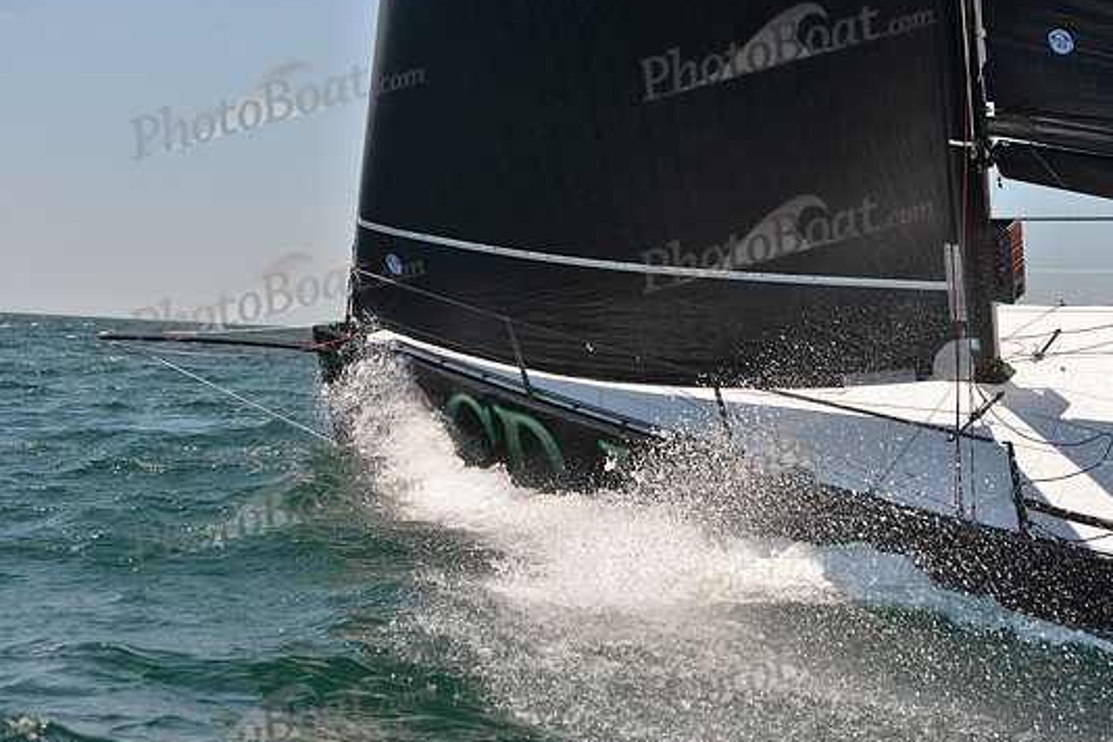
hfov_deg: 26.6
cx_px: 534
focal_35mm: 76
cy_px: 376
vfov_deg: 17.9
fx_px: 2349
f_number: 5.6
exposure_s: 1/800
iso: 400
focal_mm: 70
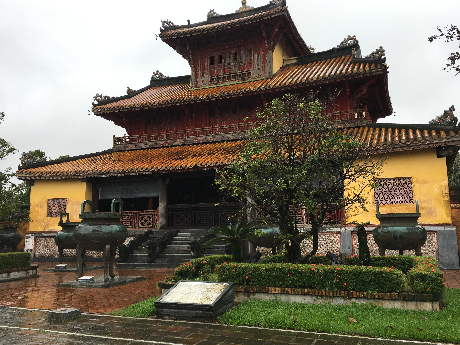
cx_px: 240
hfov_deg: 58.3
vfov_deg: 45.4
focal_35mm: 31
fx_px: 412
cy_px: 171
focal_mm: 4.15
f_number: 2.2
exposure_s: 1/319
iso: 25
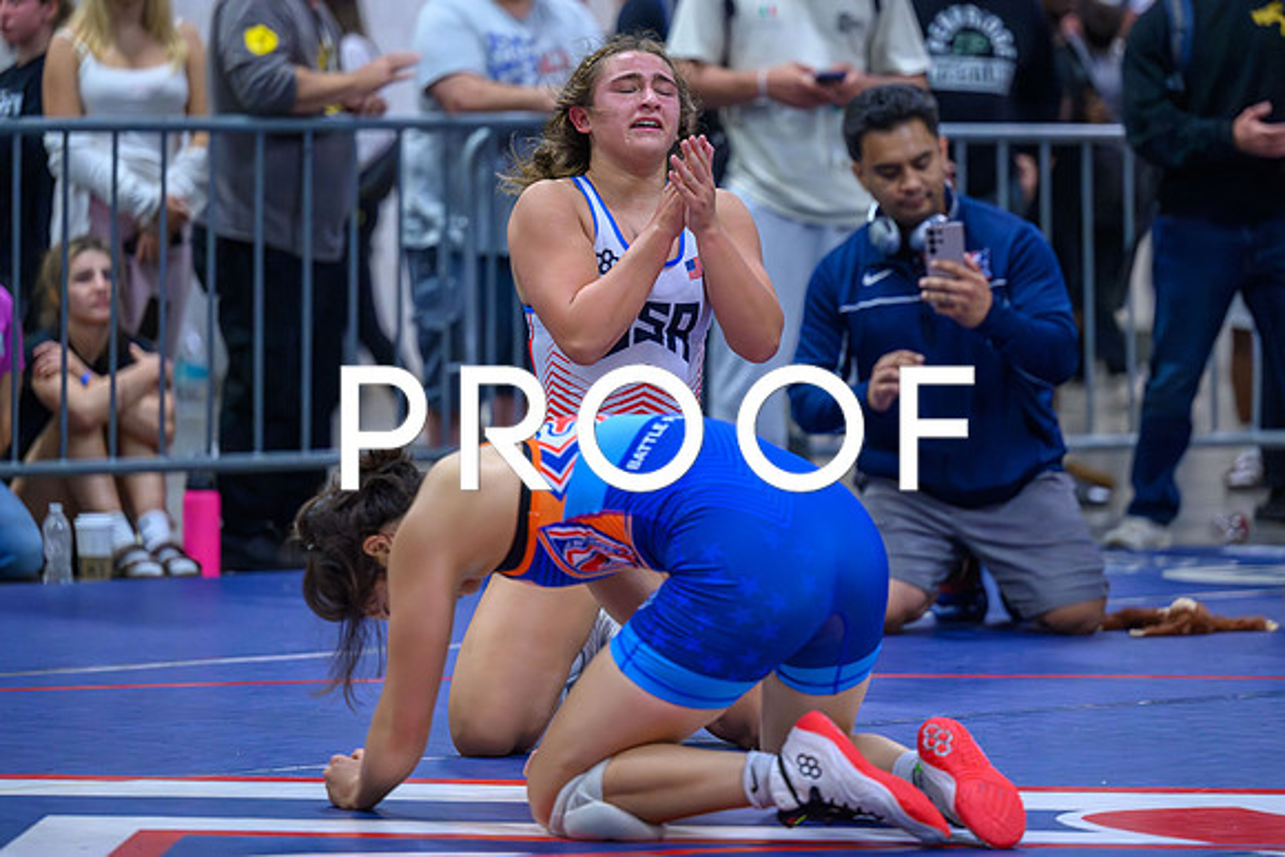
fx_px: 6308
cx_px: 698
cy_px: 377
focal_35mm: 177
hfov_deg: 11.6
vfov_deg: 7.8
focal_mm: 155
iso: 12800
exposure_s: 1/800
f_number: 2.8
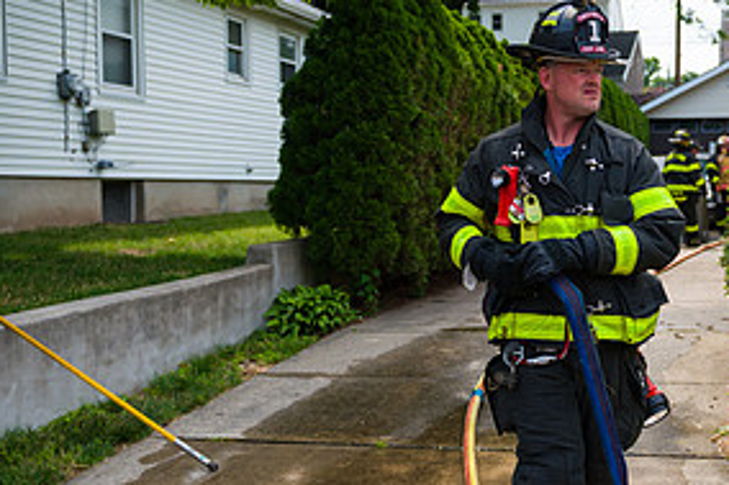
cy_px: 223
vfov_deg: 27.5
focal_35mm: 49
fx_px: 992
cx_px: 567
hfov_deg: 39.0
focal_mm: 24
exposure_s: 1/2000
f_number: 3.2
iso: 200
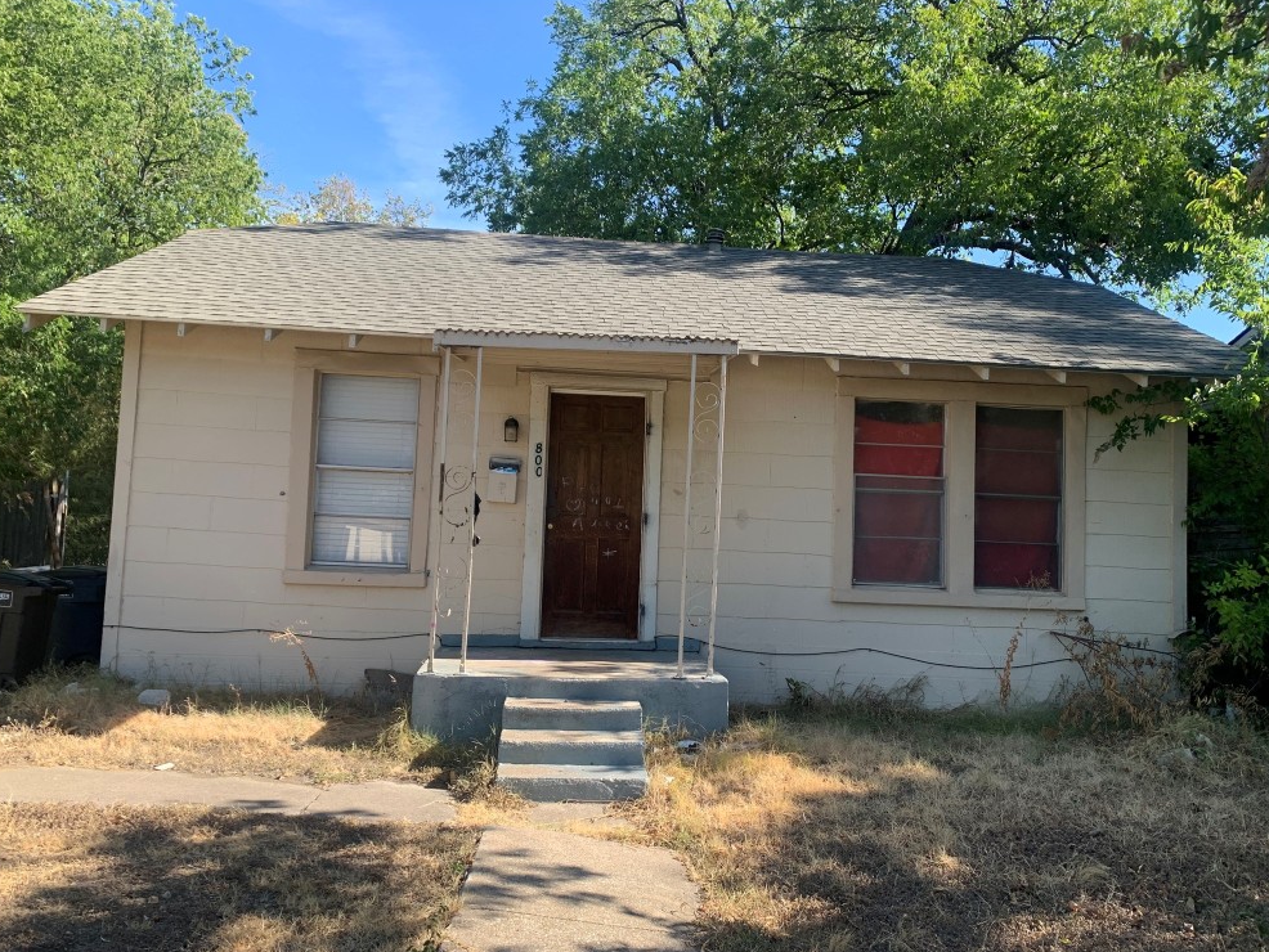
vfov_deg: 51.4
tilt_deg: +2.6
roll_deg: -3.4
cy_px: 484
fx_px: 990
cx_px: 640
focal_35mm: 27
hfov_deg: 65.3
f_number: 1.8
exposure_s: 1/656
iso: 25
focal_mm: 4.25
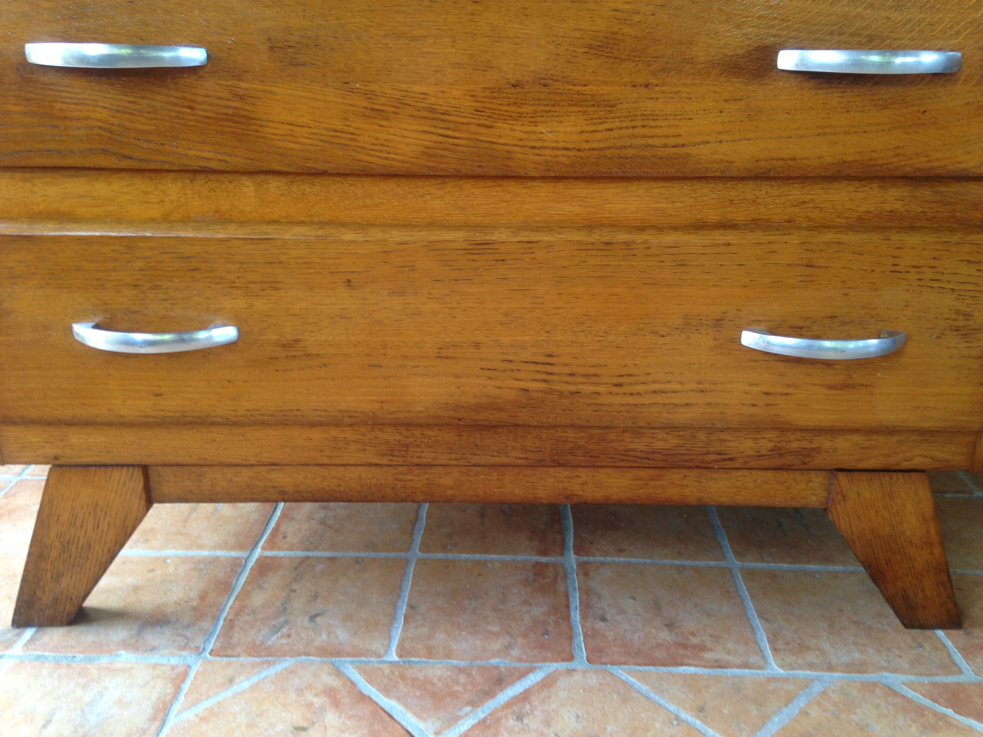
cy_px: 368
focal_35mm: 33
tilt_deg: -21.3
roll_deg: +2.2
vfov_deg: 42.9
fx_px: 937
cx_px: 492
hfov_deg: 55.4
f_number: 2.4
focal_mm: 4.12
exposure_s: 1/30
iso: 50
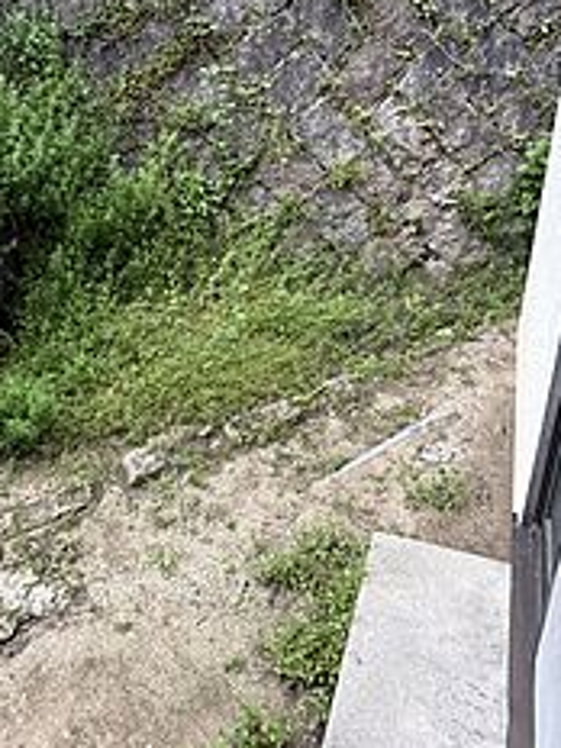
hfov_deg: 47.5
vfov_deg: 61.0
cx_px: 190
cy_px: 293
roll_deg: +7.7
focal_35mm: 29
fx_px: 627
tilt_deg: -29.7
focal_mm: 2.22
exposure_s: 1/99
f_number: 2.2
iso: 40
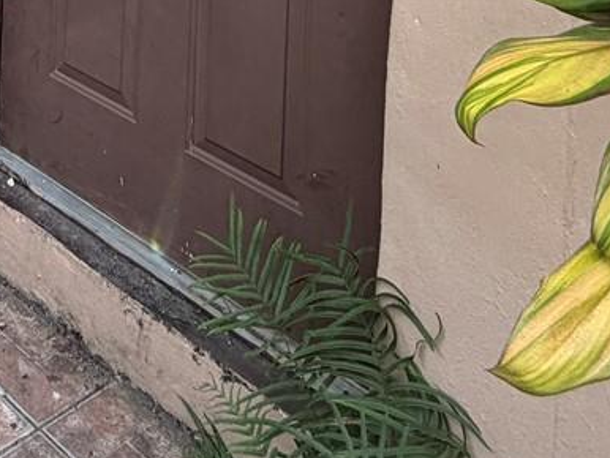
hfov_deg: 28.6
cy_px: -395
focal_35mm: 58
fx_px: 1023
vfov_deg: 18.7
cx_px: -134
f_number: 2.2
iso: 50
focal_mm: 2.22
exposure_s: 1/361
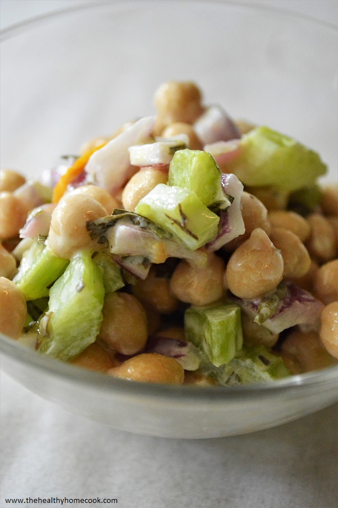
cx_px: 169
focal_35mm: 60
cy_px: 254
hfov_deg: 22.6
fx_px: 846
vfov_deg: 33.4
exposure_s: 1/200
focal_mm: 40
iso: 3200
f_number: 5.3
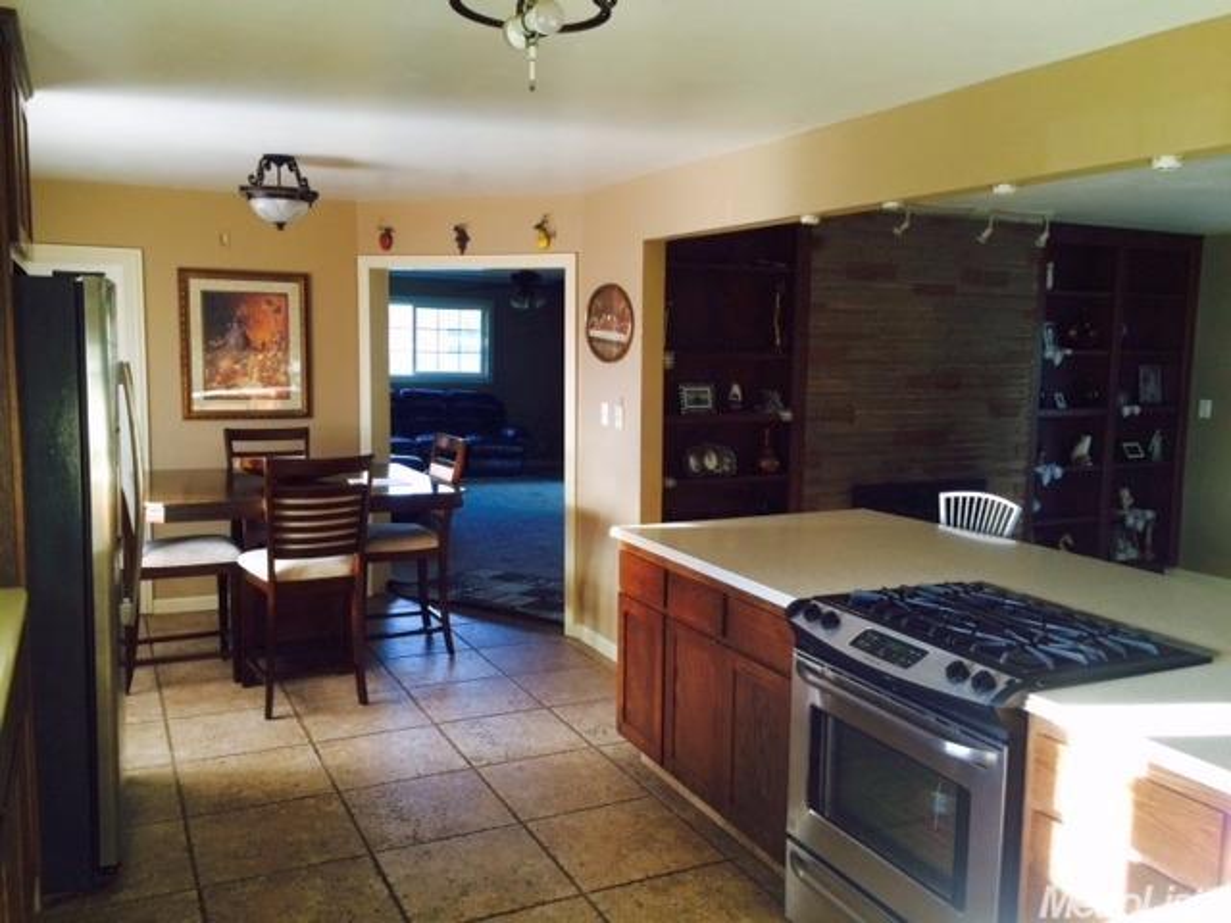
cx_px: 616
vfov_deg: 48.2
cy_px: 462
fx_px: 1031
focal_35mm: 29
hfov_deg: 61.7
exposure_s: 1/30
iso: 125
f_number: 2.2
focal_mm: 4.15
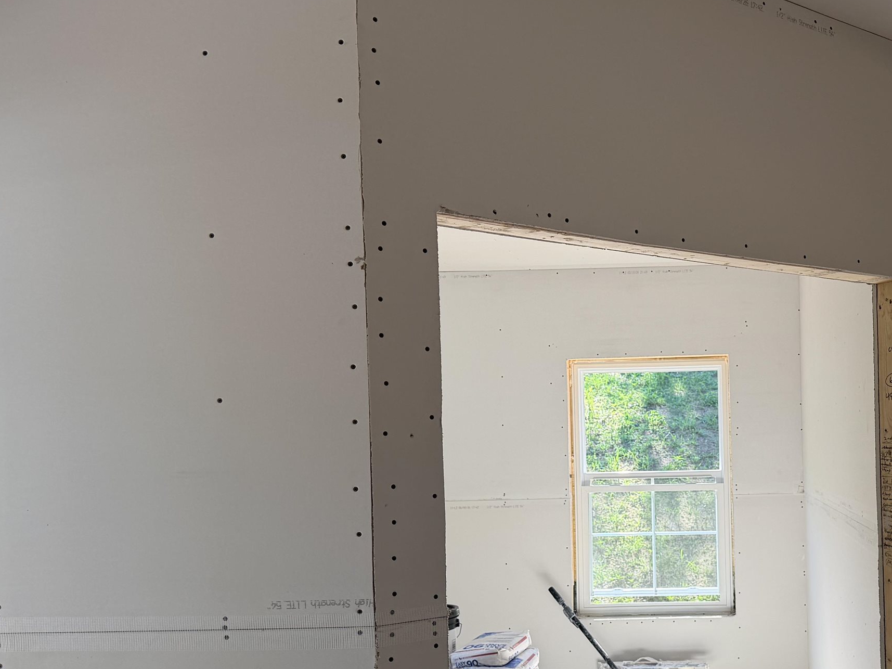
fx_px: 1108
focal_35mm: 43
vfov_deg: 33.2
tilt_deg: -0.6
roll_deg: +2.6
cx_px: 680
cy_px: 458
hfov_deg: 42.4
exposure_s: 1/374
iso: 80
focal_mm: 6.76
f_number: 1.78
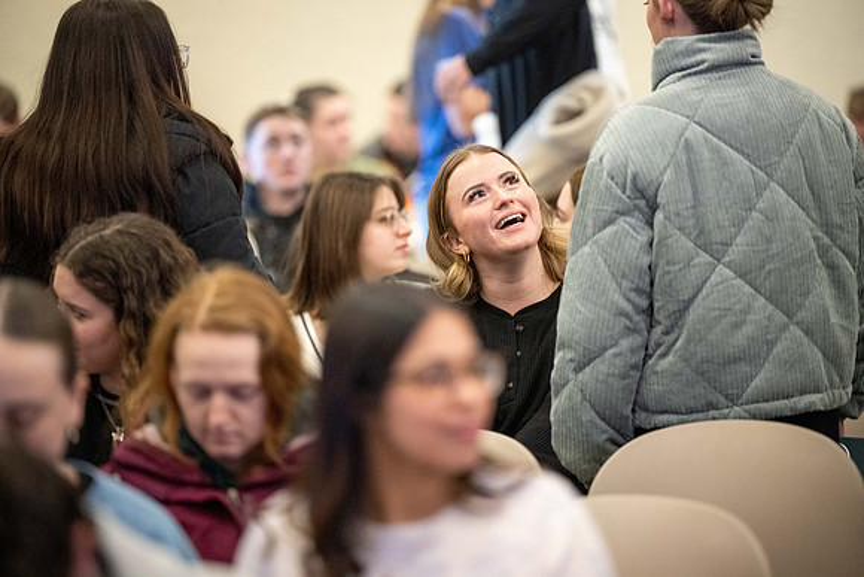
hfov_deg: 10.3
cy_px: 288
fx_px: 4801
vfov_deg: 6.9
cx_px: 432
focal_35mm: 200
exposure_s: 1/250
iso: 8000
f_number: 2.8
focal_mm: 200
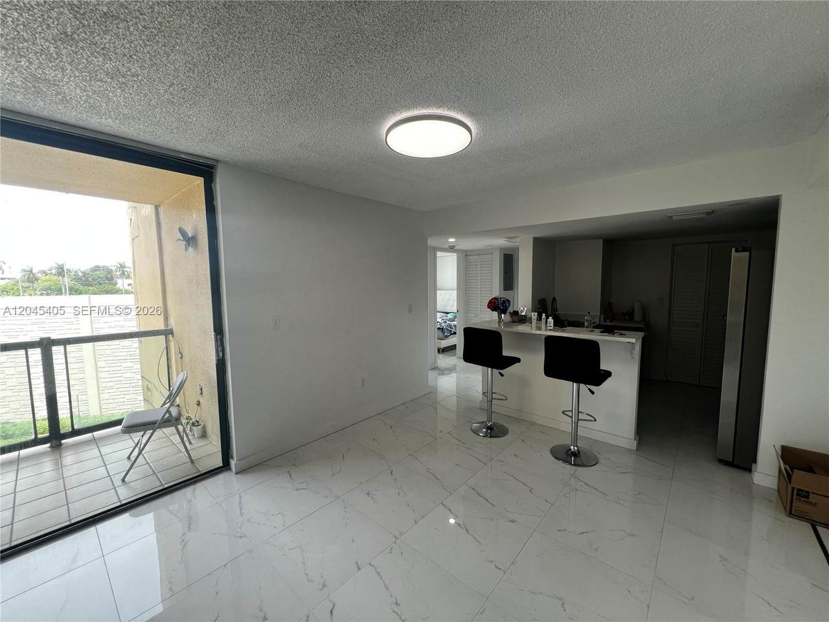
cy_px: 311
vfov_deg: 89.9
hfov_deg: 106.2
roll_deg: +0.7
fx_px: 311
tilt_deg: -5.6
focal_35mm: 13
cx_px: 414
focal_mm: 1.57
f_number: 1.8
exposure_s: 1/99
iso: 40
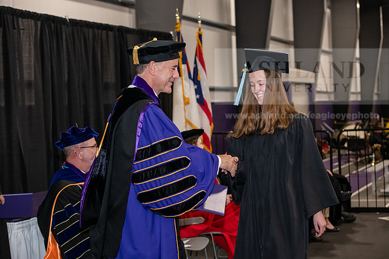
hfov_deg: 28.8
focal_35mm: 70
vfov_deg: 19.5
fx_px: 757
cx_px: 194
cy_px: 130
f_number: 5
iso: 2500
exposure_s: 1/200
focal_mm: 70
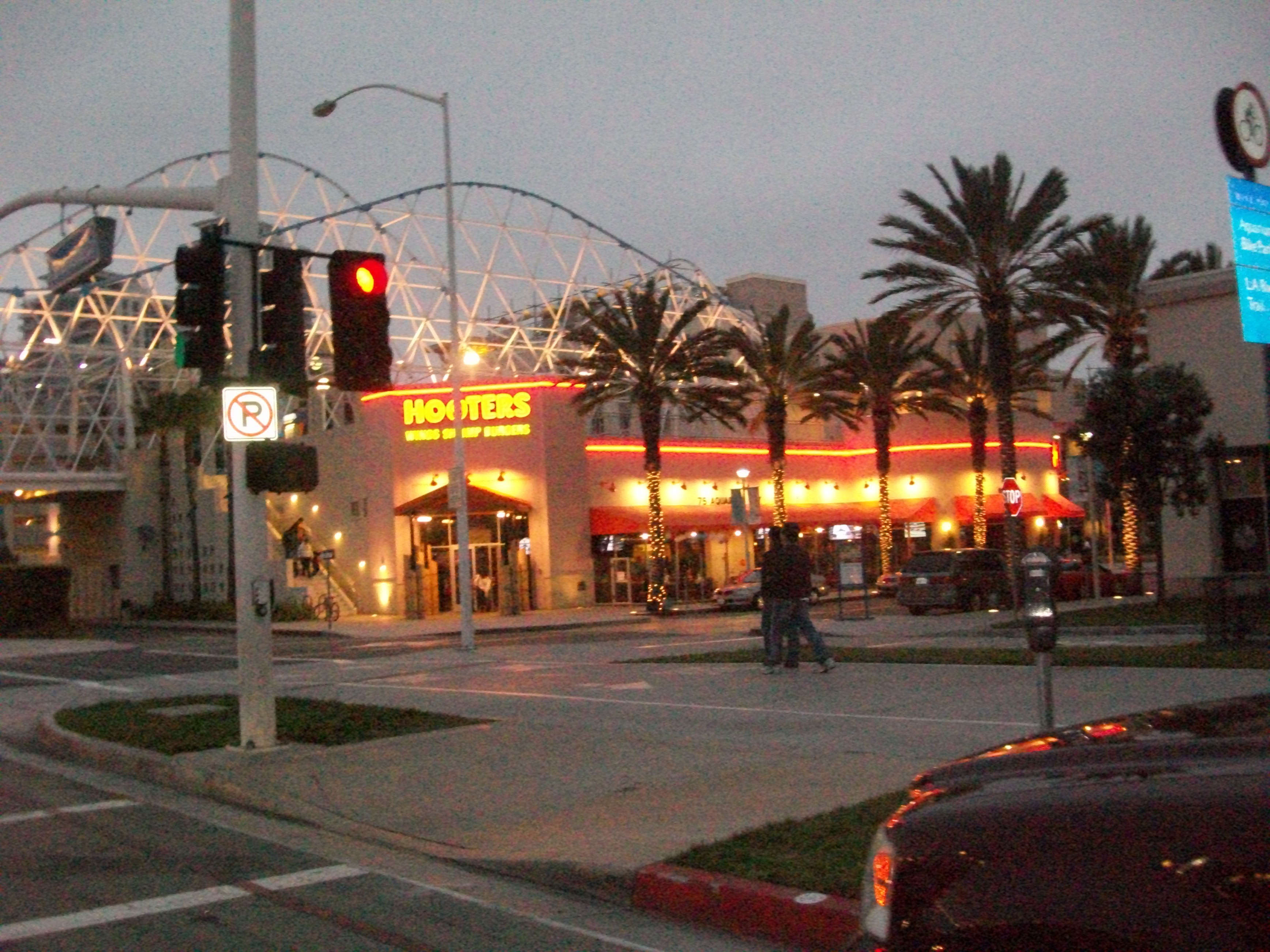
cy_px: 476
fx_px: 1321
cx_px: 635
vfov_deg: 39.7
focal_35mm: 36
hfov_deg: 51.4
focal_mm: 6
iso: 800
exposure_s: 1/60
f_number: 2.7
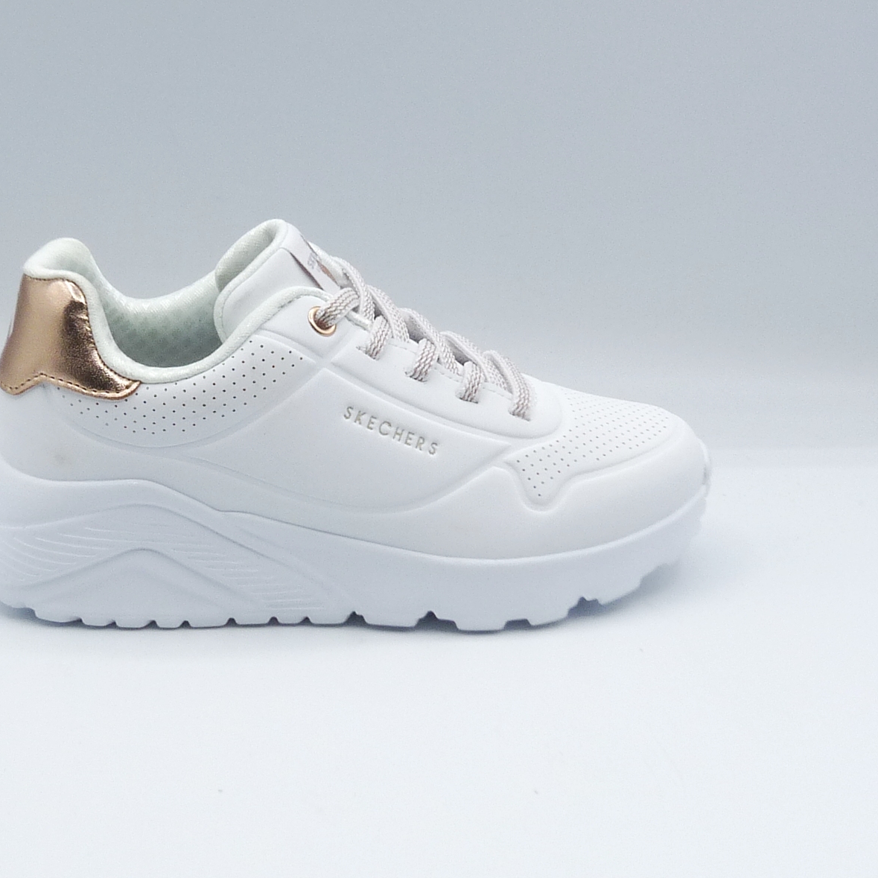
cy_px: 443
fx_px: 1722
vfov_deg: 28.6
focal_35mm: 60
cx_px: 329
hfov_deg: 28.5
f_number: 5.6
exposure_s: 1/200
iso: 100
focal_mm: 4.9
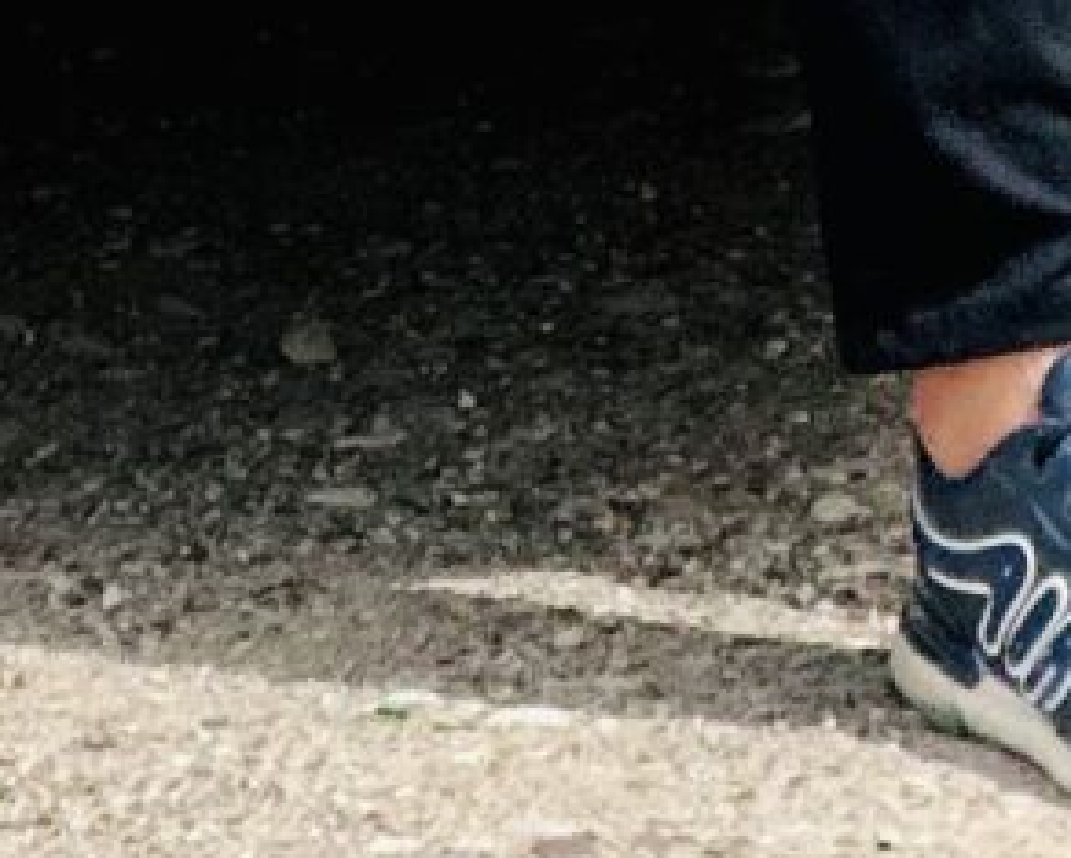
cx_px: 279
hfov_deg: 2.9
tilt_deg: -1.4
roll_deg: -0.1
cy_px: -2944
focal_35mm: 658
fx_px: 20871
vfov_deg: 2.3
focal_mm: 9
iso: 32
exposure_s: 1/1024
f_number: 2.8
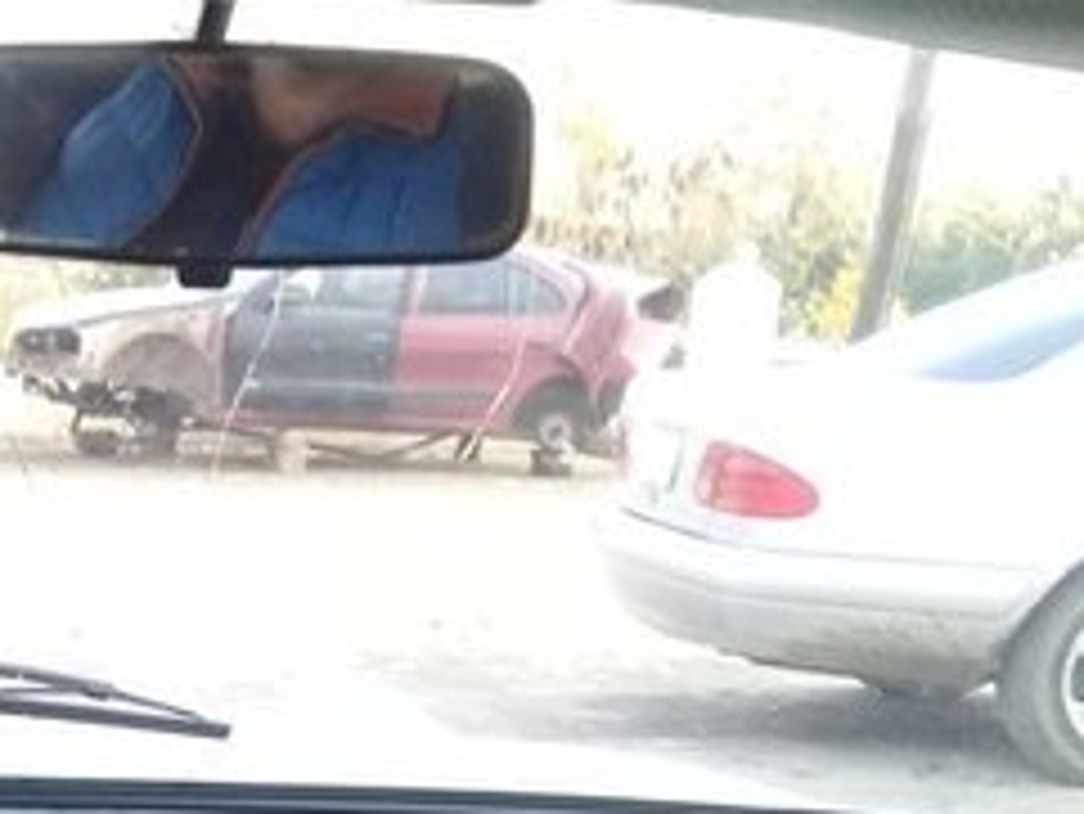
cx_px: -184
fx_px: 2663
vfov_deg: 16.3
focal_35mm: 85
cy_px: 1109
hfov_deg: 21.5
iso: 64
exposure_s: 1/50
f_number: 2.2
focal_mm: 3.3
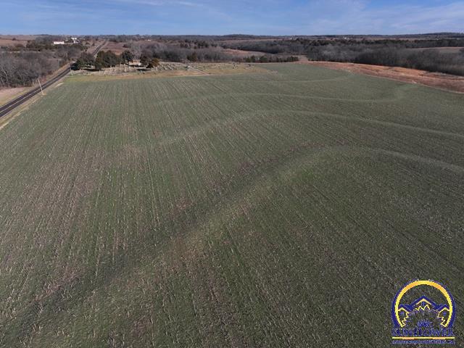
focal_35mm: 24
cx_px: 232
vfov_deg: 56.8
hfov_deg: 71.6
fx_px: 322
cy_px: 174
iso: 160
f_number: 2.8
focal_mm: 12.29
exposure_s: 1/5000
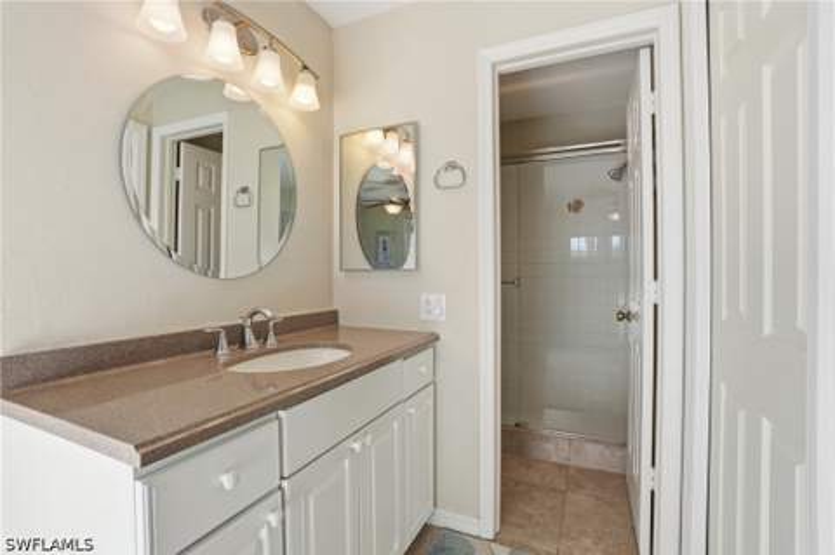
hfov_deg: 96.8
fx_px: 371
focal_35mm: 16
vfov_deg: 73.6
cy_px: 278
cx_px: 418
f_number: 9
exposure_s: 1/160
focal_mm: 16
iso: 200
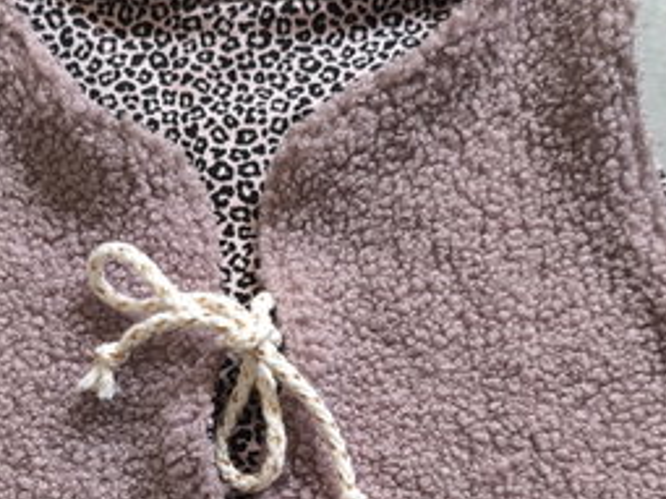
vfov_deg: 25.3
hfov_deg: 34.1
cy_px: 445
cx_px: 222
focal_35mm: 56
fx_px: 1077
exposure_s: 1/50
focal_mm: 6.57
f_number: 1.6
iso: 500
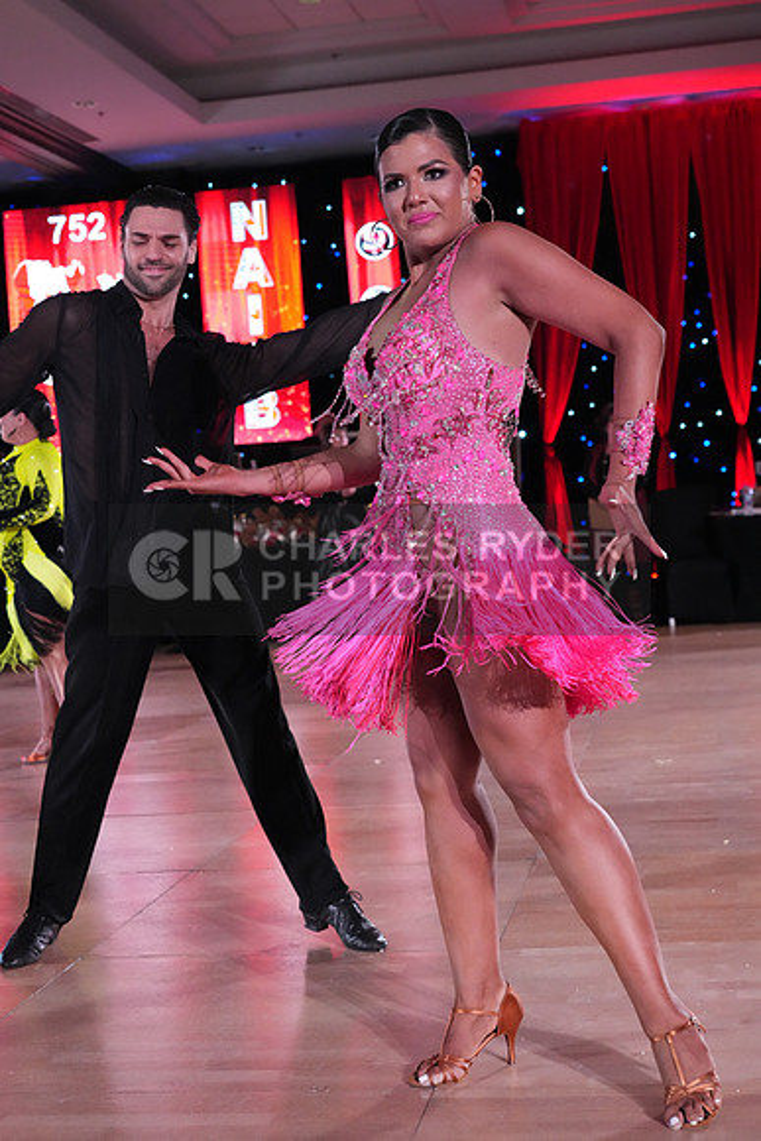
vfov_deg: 35.6
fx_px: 1774
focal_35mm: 56
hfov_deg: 24.2
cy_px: 570
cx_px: 380
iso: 8000
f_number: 5.6
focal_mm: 56
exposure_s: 1/400
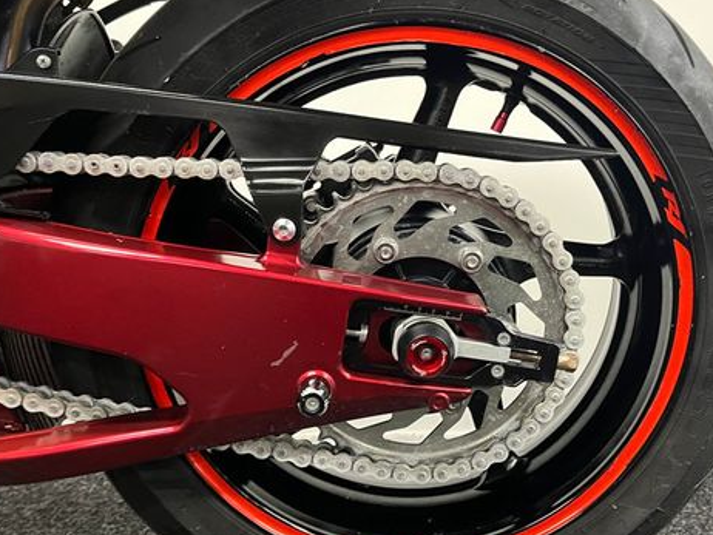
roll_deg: +0.3
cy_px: 285
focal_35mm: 36
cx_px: 398
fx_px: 742
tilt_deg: -4.4
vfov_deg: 39.7
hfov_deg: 51.2
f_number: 1.6
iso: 500
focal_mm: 5.1
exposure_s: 1/33
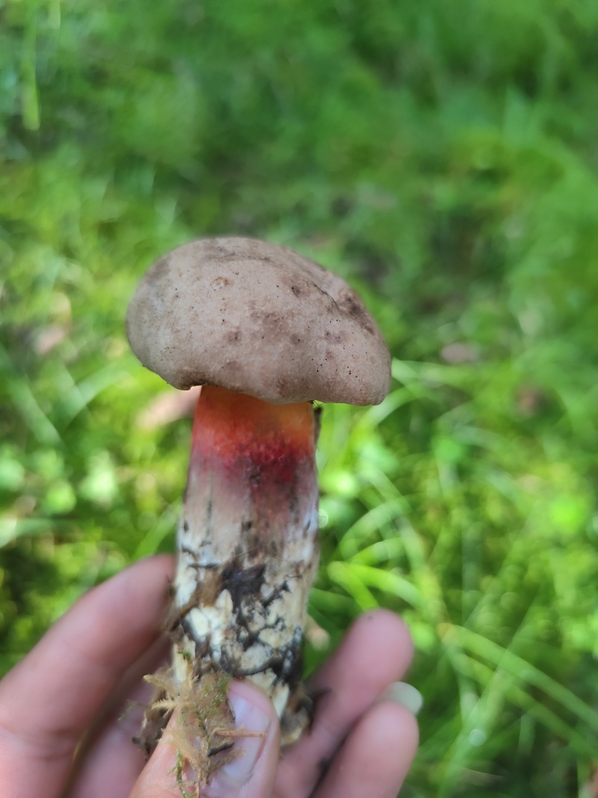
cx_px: 299
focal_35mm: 23
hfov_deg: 58.9
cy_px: 399
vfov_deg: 73.9
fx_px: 530
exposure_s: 1/100
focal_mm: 6.14
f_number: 1.65
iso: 500
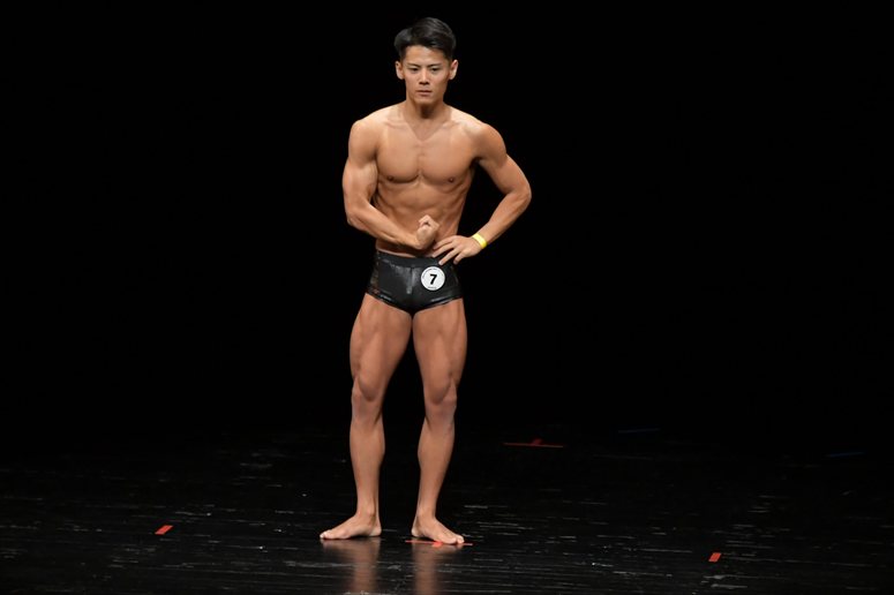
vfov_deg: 4.6
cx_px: 447
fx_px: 7446
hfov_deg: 6.9
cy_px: 298
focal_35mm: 300
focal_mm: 200
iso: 3200
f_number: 5.6
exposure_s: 1/400
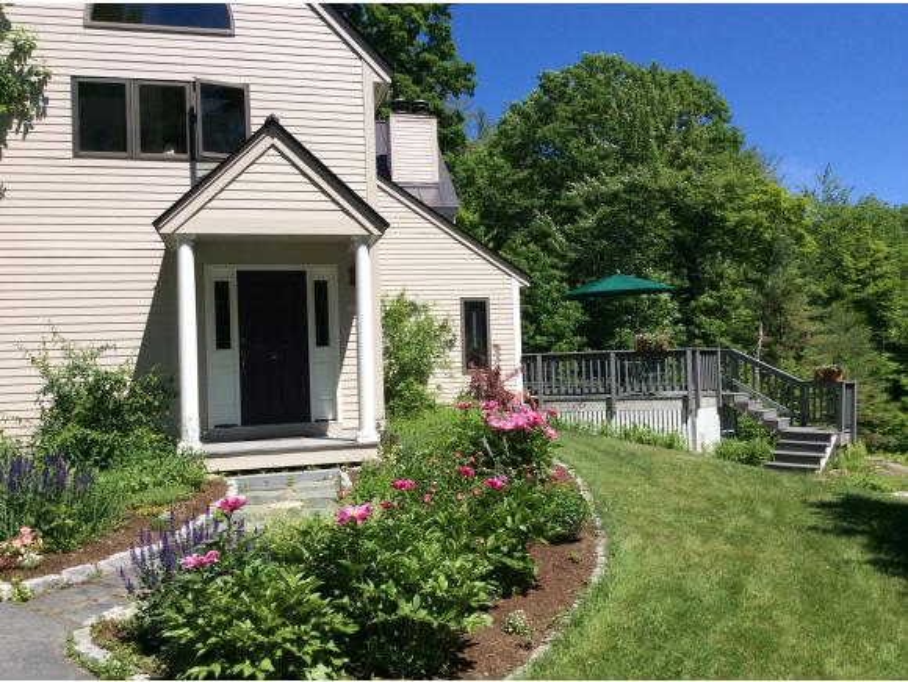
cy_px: 341
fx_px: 866
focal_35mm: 33
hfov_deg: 55.3
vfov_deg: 43.0
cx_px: 454
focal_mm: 3.3
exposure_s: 1/1684
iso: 32
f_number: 2.4
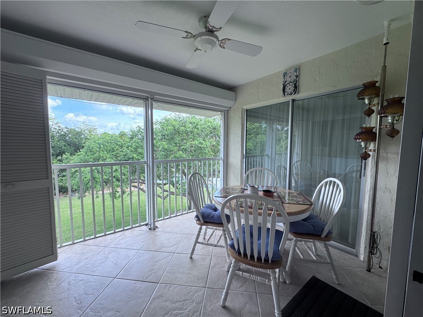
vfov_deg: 85.7
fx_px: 171
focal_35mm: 14
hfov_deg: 102.1
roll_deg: -0.5
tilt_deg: -5.5
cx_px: 212
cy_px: 158
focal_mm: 2.22
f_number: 2.2
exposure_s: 1/126
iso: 40
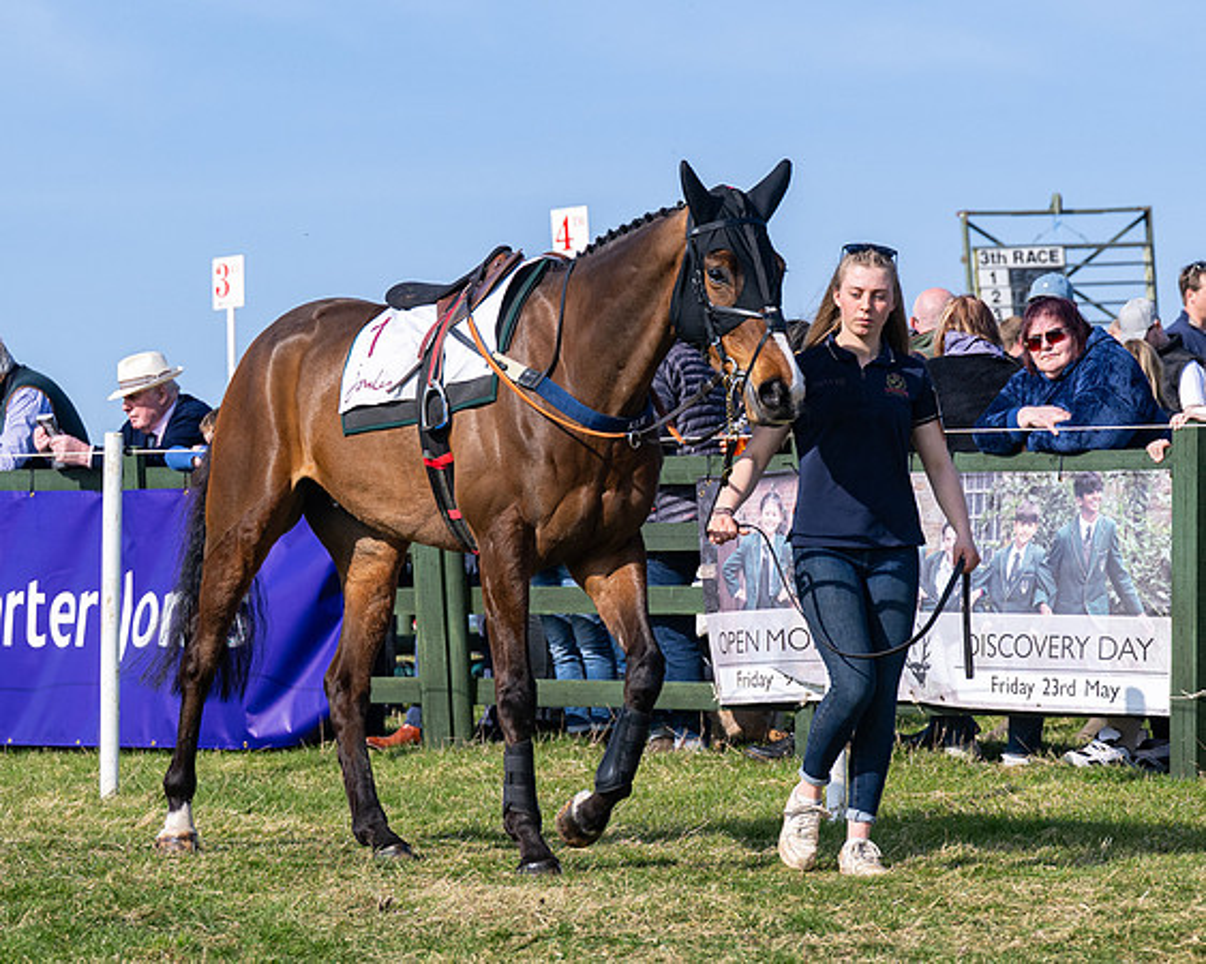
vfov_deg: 8.7
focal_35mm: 178
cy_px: 351
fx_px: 6341
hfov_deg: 10.9
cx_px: 762
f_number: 4
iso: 200
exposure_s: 1/2500
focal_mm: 82
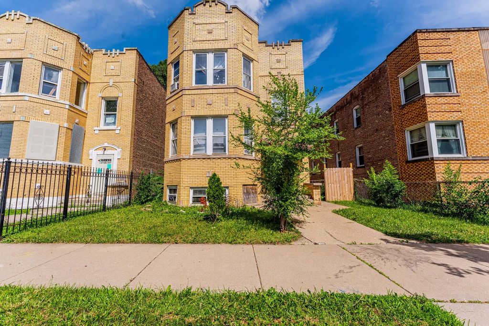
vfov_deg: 81.2
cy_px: 163
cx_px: 244
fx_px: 190
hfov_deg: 104.2
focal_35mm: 14
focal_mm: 14
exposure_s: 1/4000
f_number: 7.1
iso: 100
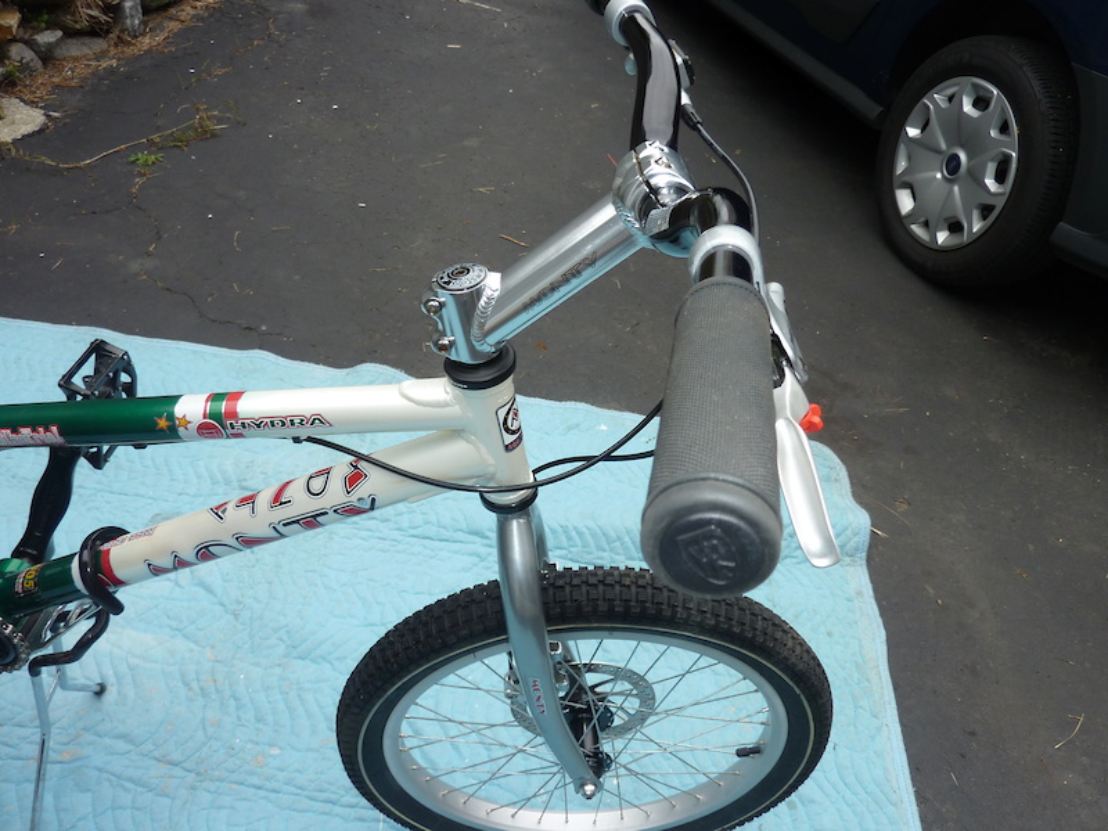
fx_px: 800
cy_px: 416
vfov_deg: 54.9
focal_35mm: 25
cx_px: 554
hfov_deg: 69.4
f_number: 3.5
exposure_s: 1/100
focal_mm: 4.1
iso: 100
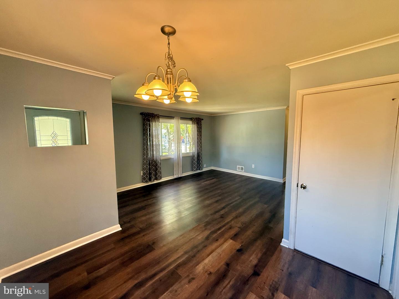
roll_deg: +0.0
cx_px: 200
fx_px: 161
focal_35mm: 14
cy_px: 150
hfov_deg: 102.1
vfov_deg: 85.7
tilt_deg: -5.7
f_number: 2.2
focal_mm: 2.22
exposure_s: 1/120
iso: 320
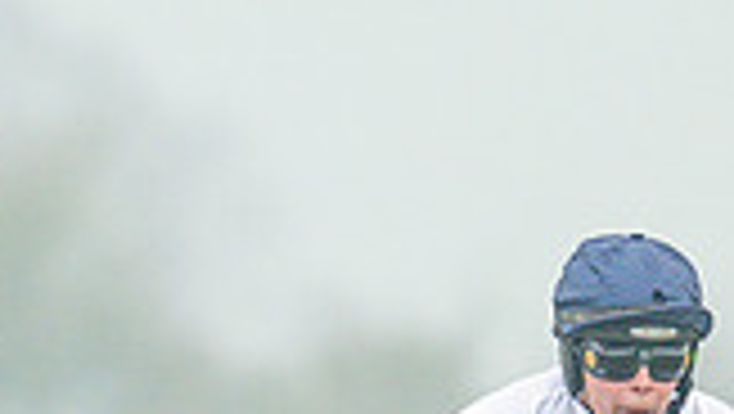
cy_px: 436
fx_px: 50099
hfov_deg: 0.8
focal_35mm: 2572
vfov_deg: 0.5
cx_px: 37
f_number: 4.5
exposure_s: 1/1000
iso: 800
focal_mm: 400
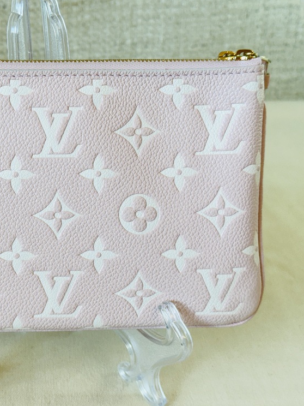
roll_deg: +1.8
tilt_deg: -27.6
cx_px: 50
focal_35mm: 65
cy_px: 205
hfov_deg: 22.2
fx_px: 761
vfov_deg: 29.8
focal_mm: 6.76
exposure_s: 1/100
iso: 50
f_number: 1.78
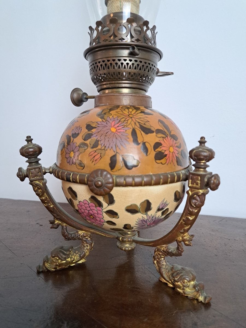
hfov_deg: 56.8
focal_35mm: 24
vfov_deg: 71.6
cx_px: 123
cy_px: 164
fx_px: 227
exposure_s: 1/50
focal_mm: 5.23
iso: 160
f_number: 1.8
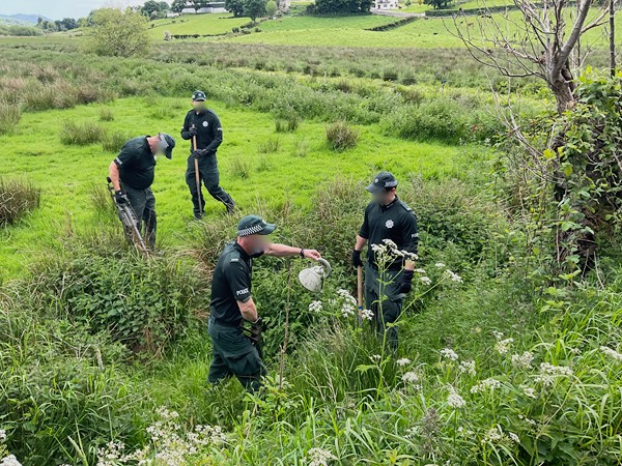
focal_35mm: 29
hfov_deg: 61.7
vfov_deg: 48.2
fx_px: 521
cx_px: 311
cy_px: 233
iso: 16
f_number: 1.8
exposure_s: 1/280
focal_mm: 3
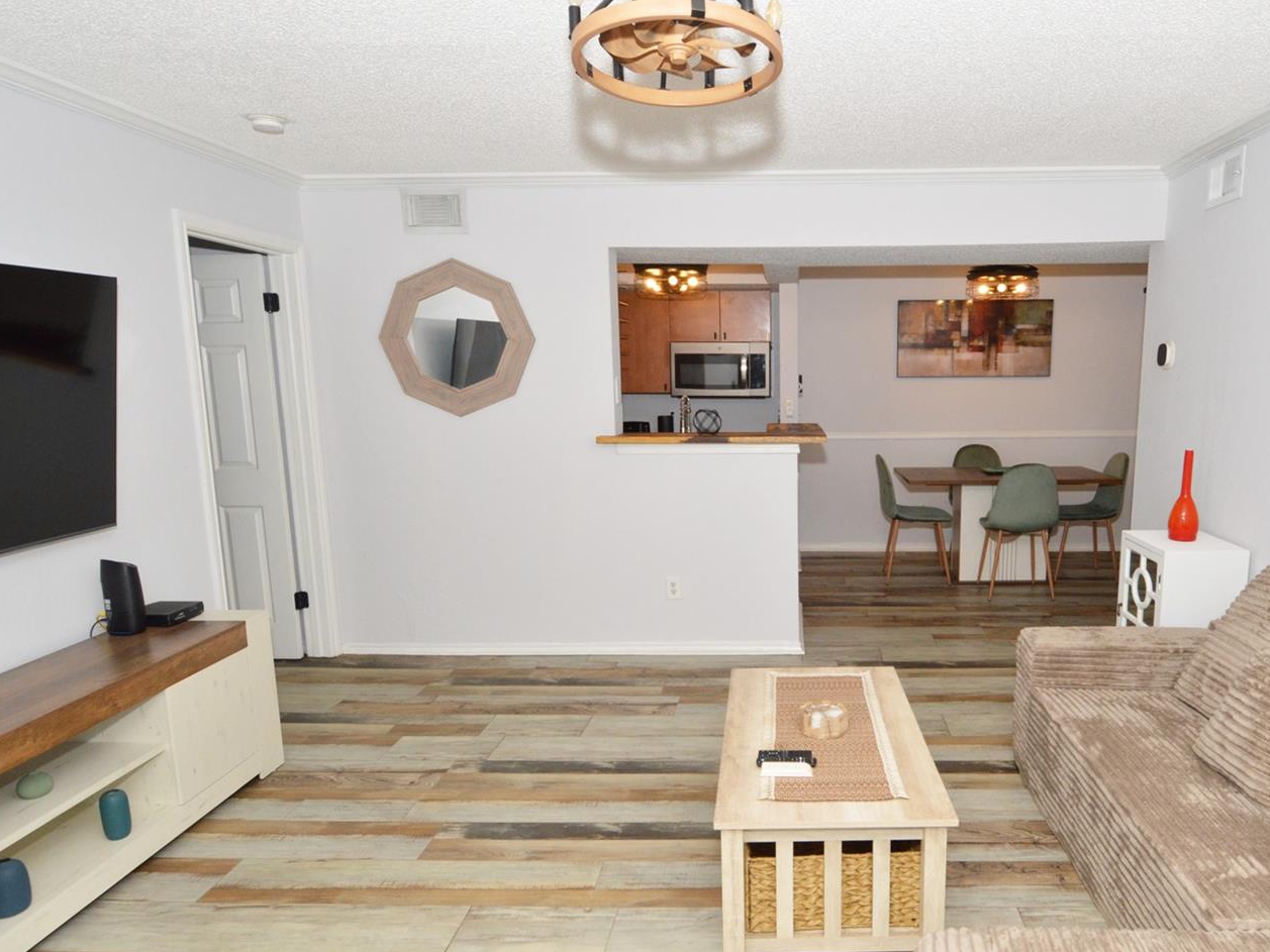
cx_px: 780
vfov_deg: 61.0
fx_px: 807
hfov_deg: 75.3
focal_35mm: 22
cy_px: 521
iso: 800
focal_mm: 12
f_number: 8
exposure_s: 1/80
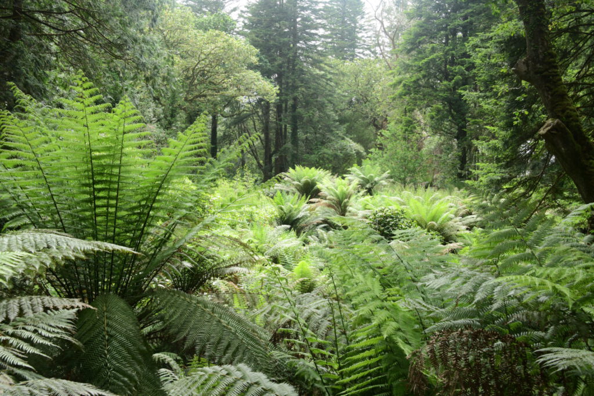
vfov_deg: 29.9
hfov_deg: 43.6
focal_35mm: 45
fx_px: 743
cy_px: 198
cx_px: 297
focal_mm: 45
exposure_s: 1/100
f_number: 16
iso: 1250
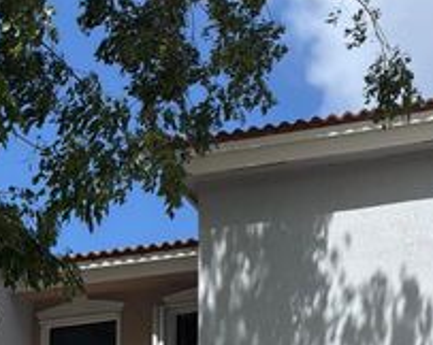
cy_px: 689
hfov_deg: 23.8
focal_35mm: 77
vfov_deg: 15.7
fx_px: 986
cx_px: 418
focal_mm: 6.76
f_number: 1.78
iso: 80
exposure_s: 1/5714
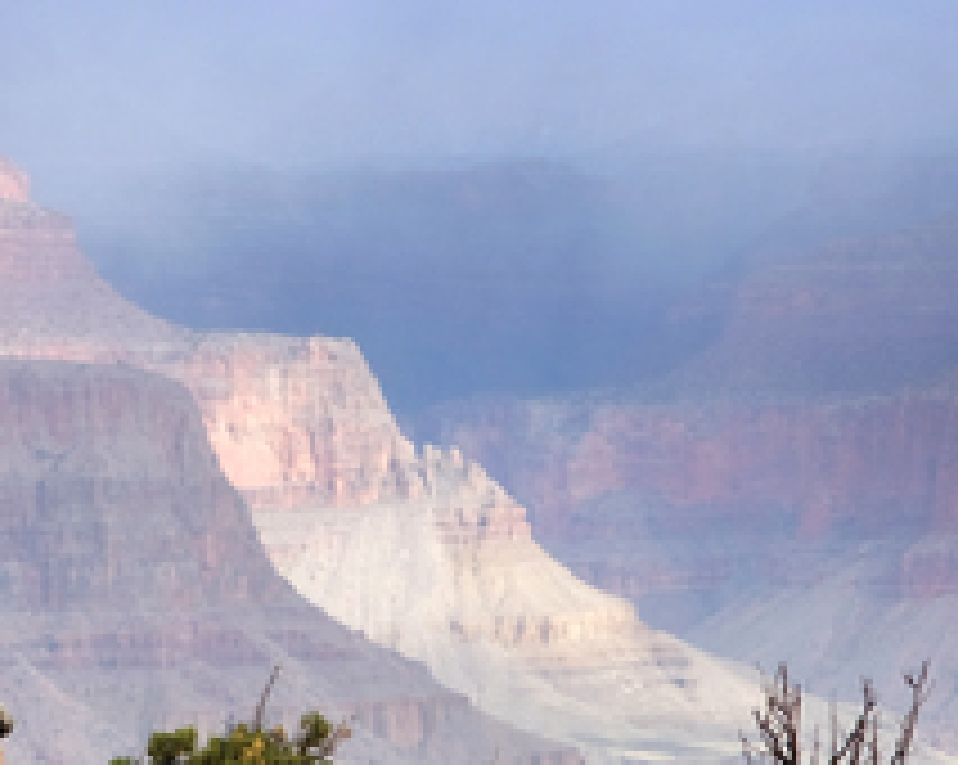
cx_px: 58
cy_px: 304
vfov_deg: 5.2
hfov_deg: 6.5
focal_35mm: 296
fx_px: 8385
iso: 400
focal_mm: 80
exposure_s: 1/1600
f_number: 4
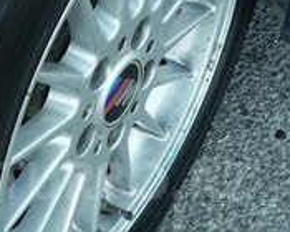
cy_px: 181
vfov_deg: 17.7
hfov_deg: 22.2
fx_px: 738
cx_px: 124
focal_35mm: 86
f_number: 2.2
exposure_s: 1/100
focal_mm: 3.3
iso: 80
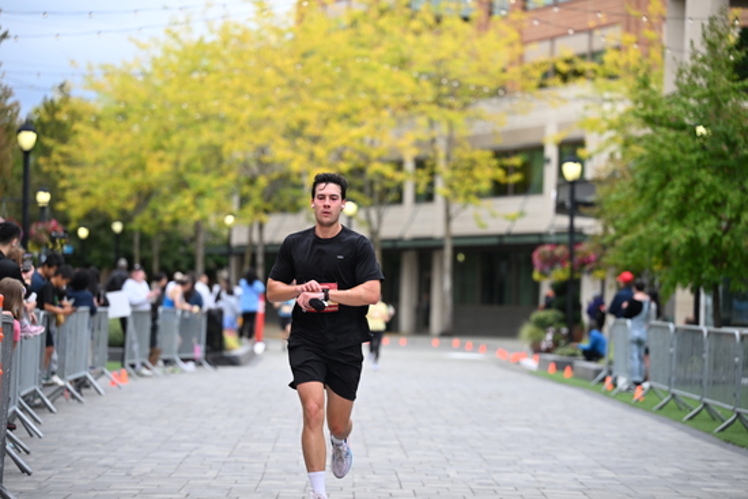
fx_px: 2494
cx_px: 374
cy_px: 250
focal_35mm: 120
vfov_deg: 11.4
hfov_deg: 17.1
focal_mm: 120
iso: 640
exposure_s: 1/2000
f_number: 2.8
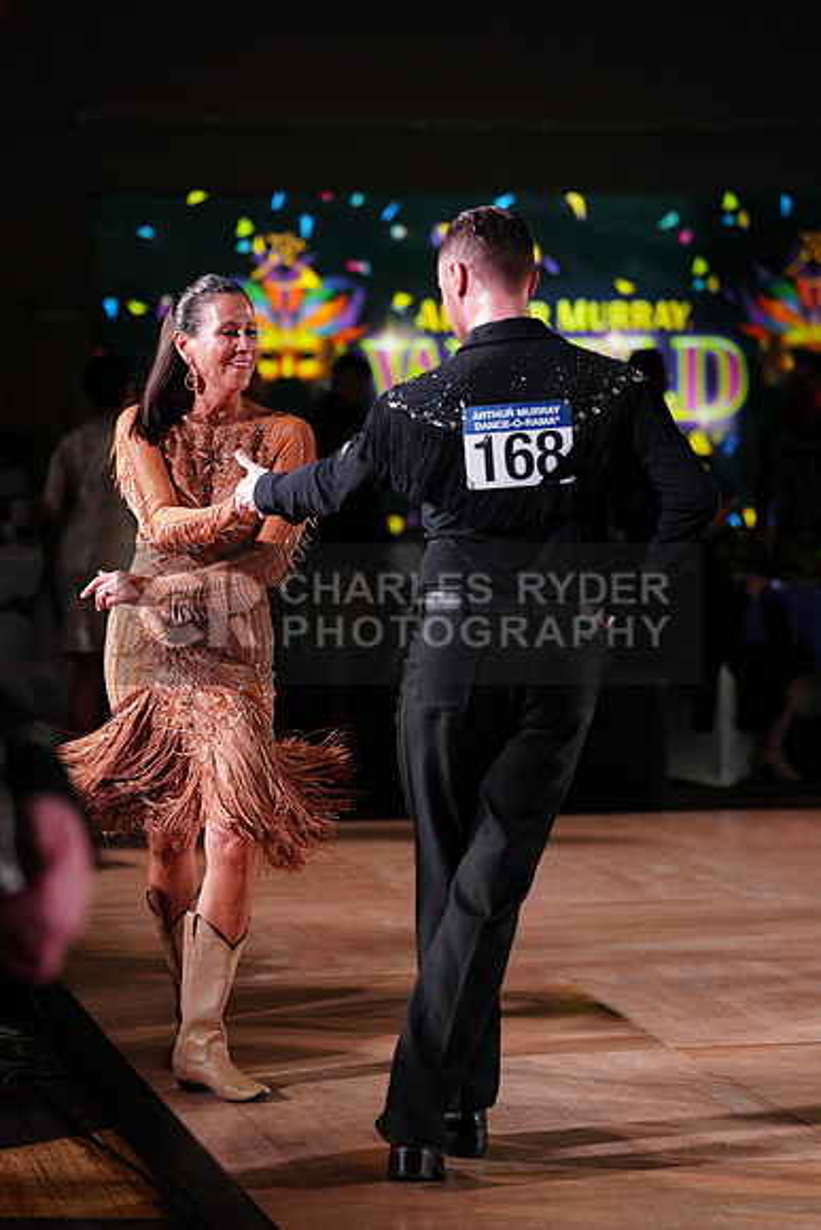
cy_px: 615
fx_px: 3453
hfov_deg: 13.6
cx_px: 410
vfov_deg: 20.2
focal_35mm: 101
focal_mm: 101
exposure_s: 1/500
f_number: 2.8
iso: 2000
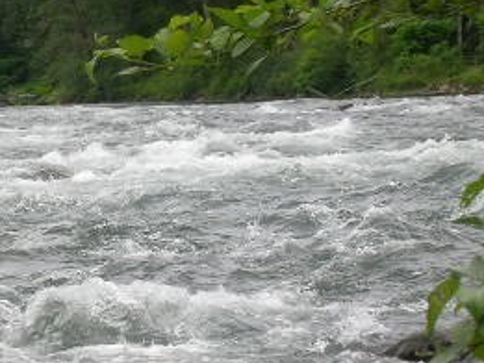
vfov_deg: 6.1
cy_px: 196
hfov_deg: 8.1
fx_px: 3399
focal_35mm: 243
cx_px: -30
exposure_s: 1/75.1
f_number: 8.1
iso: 50
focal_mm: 16.4
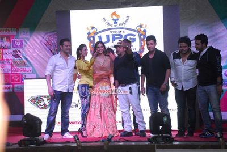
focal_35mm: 78
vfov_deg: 17.6
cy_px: 76
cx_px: 114
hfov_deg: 26.0
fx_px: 493
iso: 640
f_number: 5
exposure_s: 1/125
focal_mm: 52
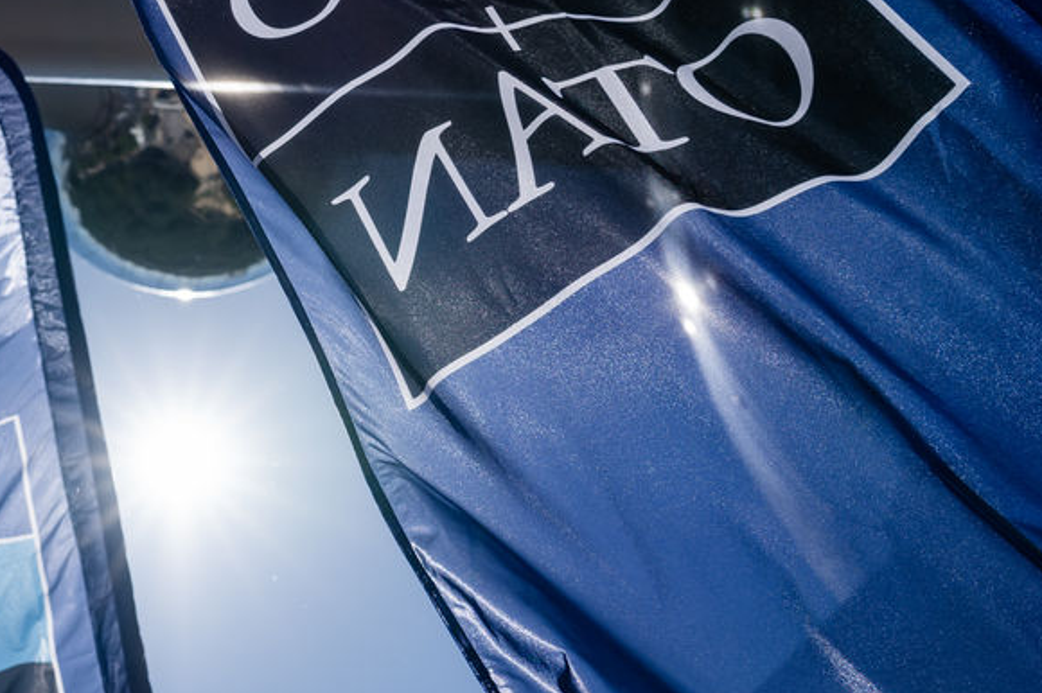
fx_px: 1533
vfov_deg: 25.3
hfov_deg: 34.6
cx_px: 34
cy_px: 471
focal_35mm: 53
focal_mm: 24
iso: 100
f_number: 4.5
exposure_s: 1/1600
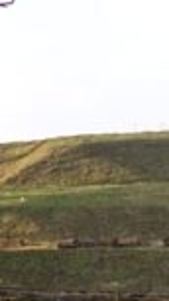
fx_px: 2041
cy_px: 165
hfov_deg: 4.0
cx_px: -770
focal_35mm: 256
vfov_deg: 8.4
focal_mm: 6
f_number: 2.8
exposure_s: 1/180
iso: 80
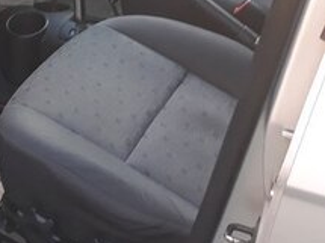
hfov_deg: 21.0
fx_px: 779
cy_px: -17
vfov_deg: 17.2
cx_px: -121
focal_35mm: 83
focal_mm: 3.71
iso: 100
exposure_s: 1/50
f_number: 1.7
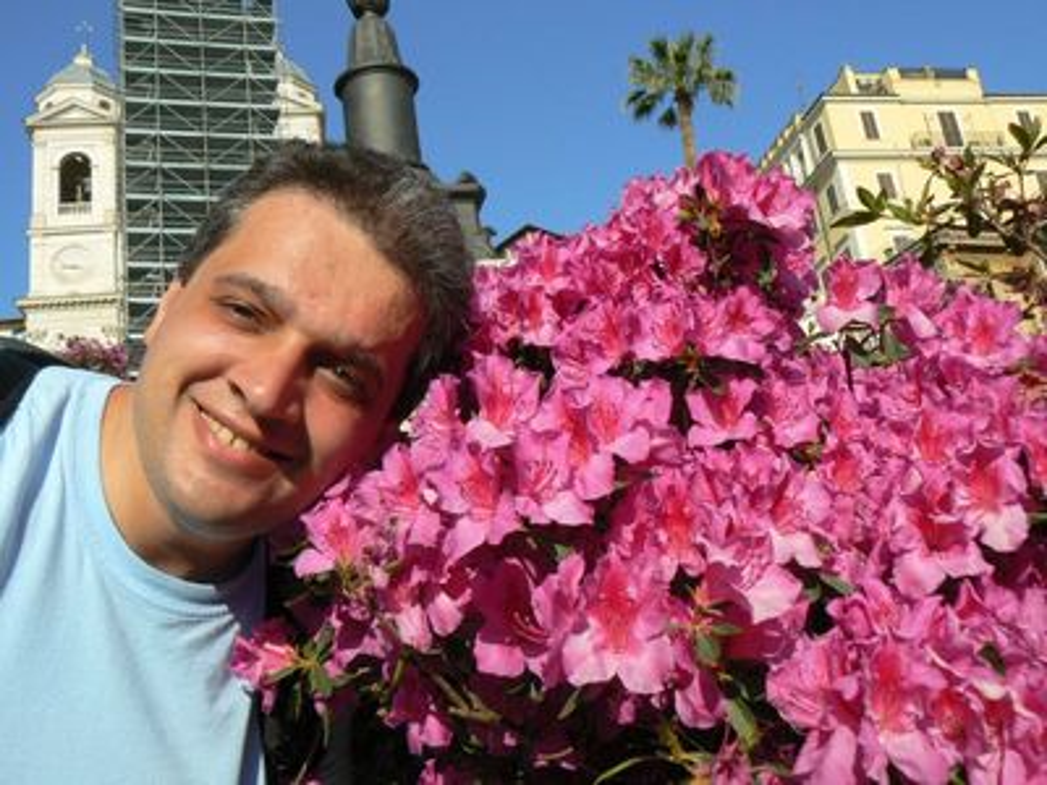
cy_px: 392
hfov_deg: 51.4
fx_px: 1089
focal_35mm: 36
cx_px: 524
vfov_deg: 39.7
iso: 80
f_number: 5.6
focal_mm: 6
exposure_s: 1/640
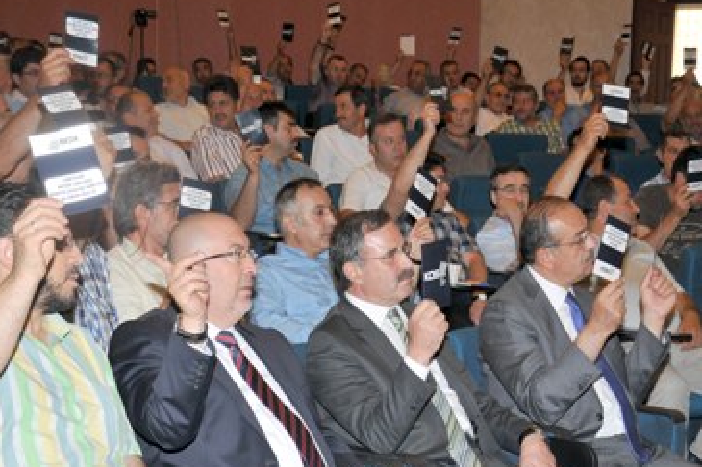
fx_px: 1364
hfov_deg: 28.9
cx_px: 333
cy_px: 258
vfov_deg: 19.4
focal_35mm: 70
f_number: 5.6
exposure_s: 1/30
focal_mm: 38
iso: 320
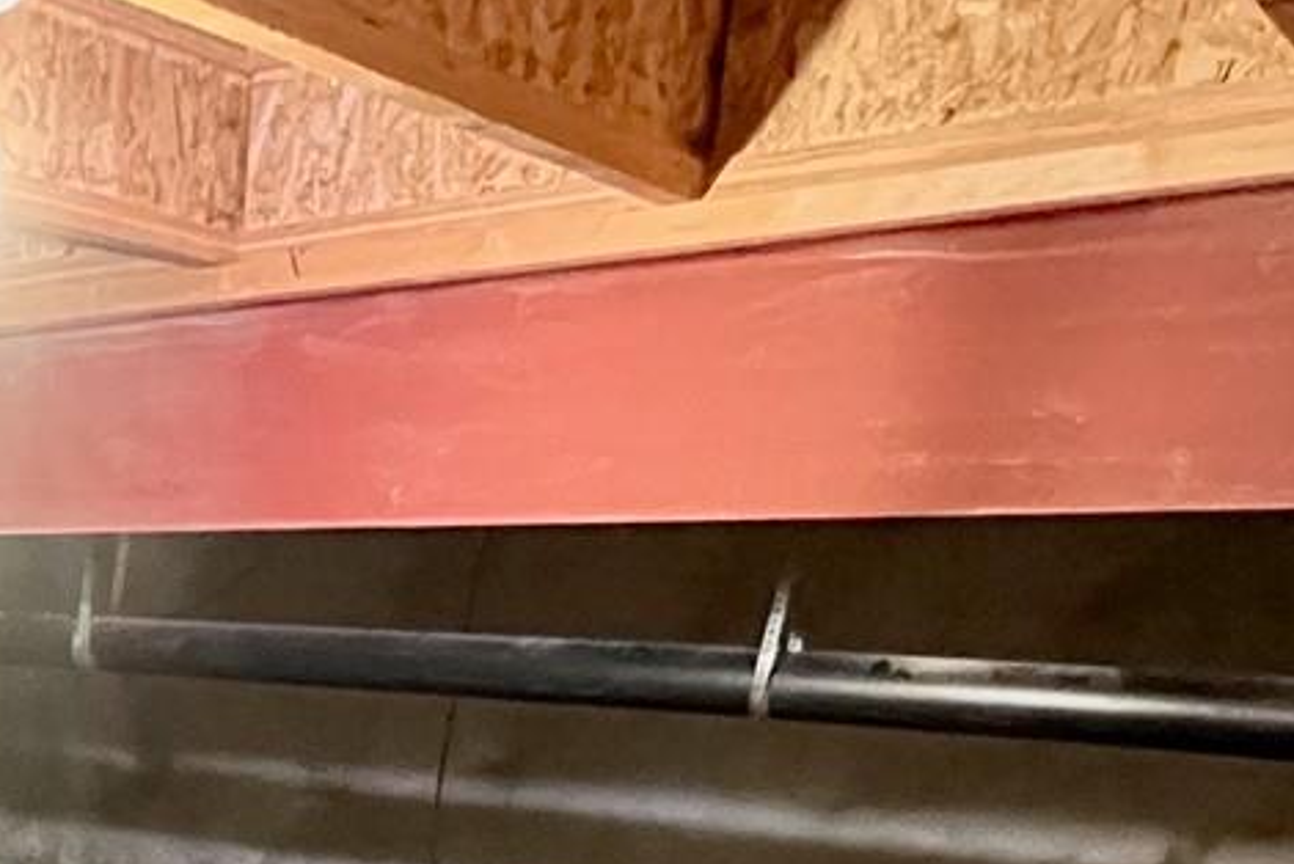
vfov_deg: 22.3
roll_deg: -1.3
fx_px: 1654
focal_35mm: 46
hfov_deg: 39.4
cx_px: 107
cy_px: 1403
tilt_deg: -24.3
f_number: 1.8
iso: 1600
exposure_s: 1/30
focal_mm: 1.57
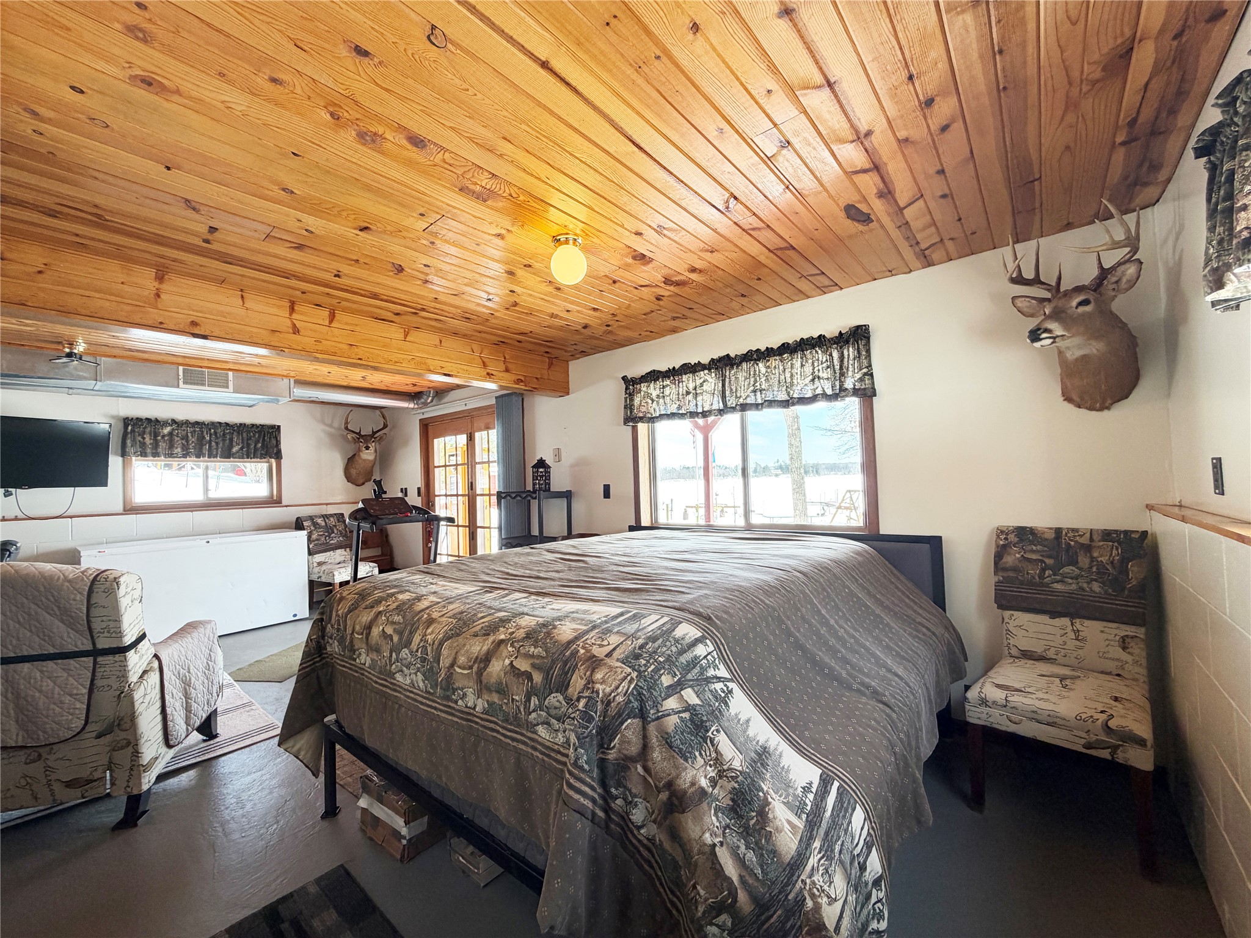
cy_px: 469
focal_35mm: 14
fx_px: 506
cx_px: 626
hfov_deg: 102.1
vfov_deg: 85.7
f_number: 2.2
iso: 125
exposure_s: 1/121
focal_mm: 2.22
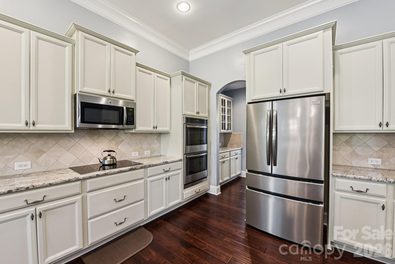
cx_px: 198
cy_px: 132
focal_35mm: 14
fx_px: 154
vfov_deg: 81.3
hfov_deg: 104.2
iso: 200
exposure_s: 1/4
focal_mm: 14
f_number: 8
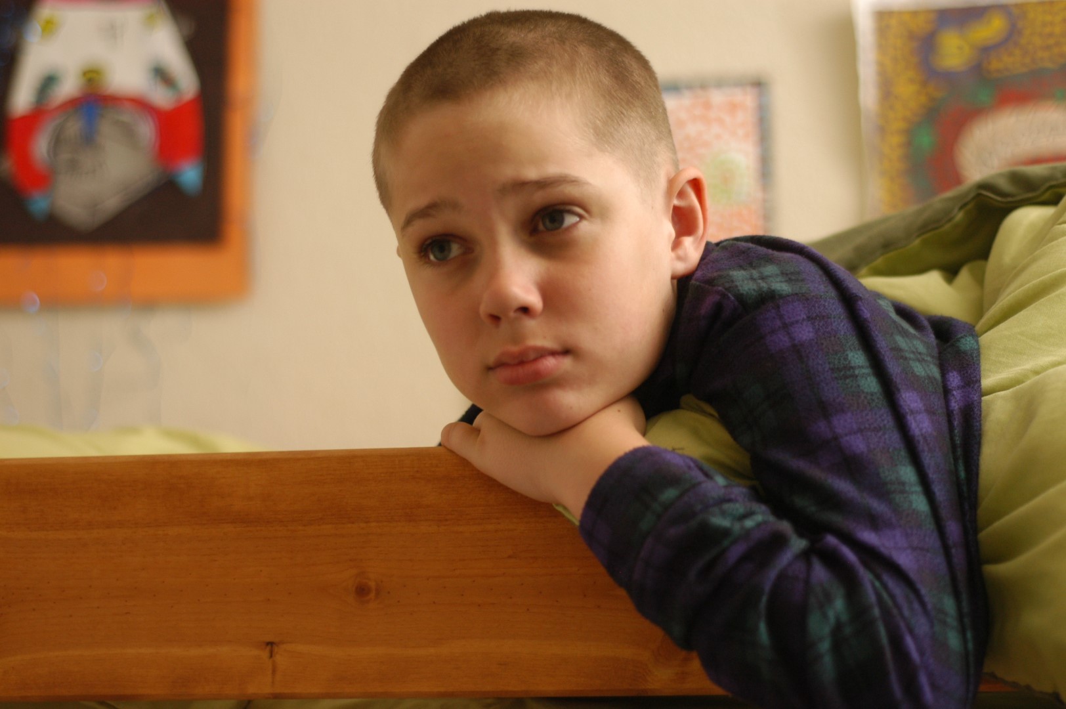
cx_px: 533
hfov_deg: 27.0
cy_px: 354
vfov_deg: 18.2
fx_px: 2219
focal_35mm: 75
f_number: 2
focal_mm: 50
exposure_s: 1/45
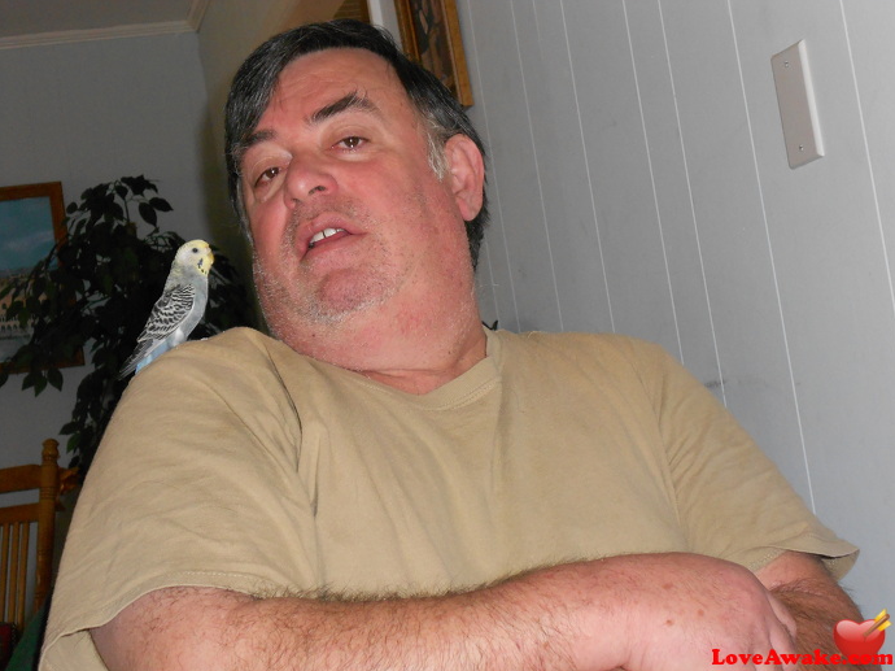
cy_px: 339
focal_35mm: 67
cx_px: 451
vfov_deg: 21.9
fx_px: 1732
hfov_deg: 29.0
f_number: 5.3
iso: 250
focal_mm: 11.6
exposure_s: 1/60
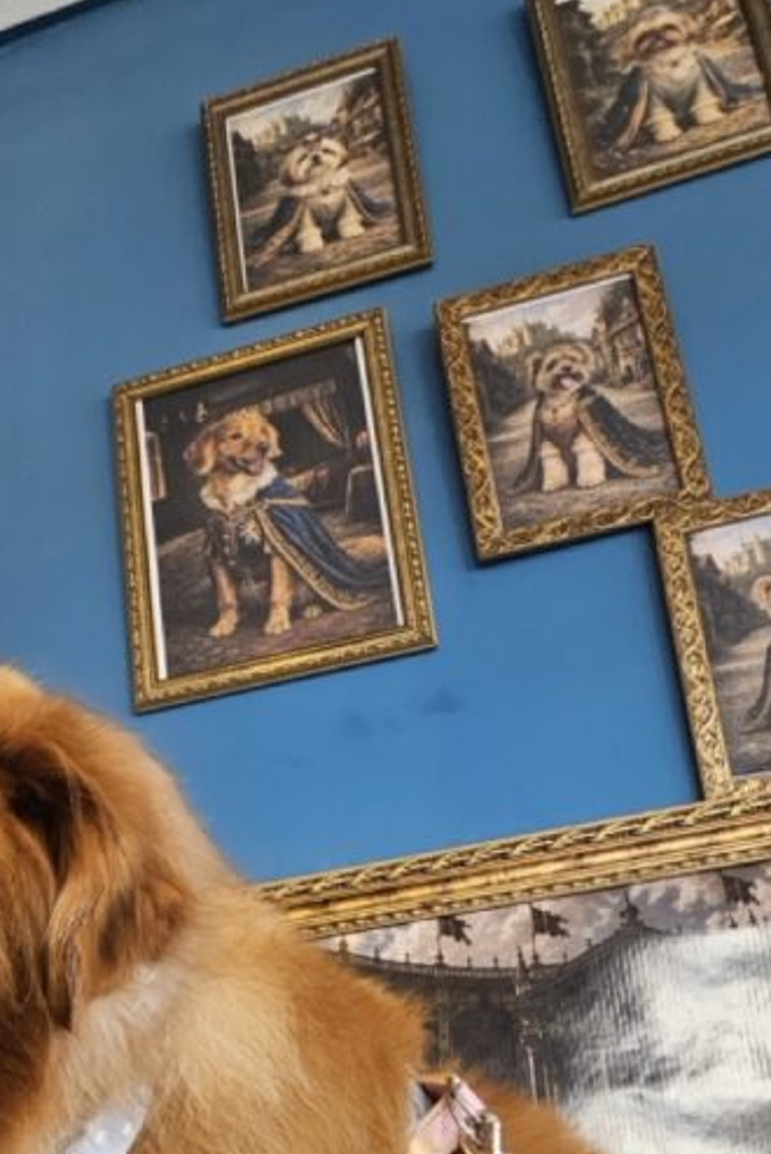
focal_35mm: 28
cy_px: 1133
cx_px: 236
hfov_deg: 45.5
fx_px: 898
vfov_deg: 52.9
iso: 125
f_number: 2.2
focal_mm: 2.2
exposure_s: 1/77.4
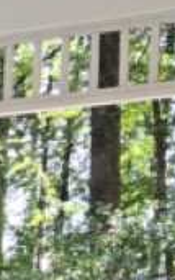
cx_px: -484
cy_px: 531
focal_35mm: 182
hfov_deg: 6.2
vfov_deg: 10.7
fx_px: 1388
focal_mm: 5.4
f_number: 1.8
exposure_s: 1/180
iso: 32
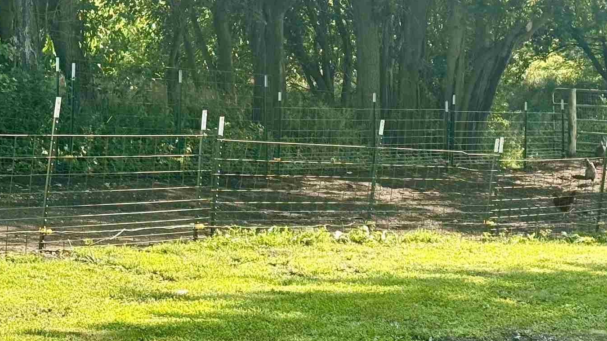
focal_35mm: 119
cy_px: 63
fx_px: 1915
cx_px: 346
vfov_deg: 10.2
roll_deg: -0.1
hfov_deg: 18.0
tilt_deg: -6.8
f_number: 1.78
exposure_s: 1/939
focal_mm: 6.76
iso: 64
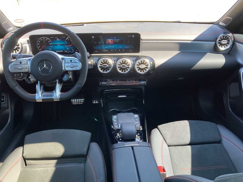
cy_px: 91
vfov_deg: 49.7
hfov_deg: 63.4
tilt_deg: -24.6
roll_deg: -0.5
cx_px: 122
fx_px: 197
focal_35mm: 28
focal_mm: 3.99
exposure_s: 1/120
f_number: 1.8
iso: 80
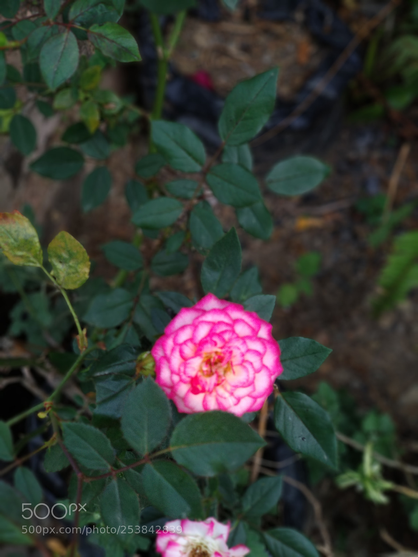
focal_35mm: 52
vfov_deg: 36.8
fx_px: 837
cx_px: 209
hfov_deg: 28.0
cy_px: 278
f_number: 2.6
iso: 200
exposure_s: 1/120
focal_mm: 5.99
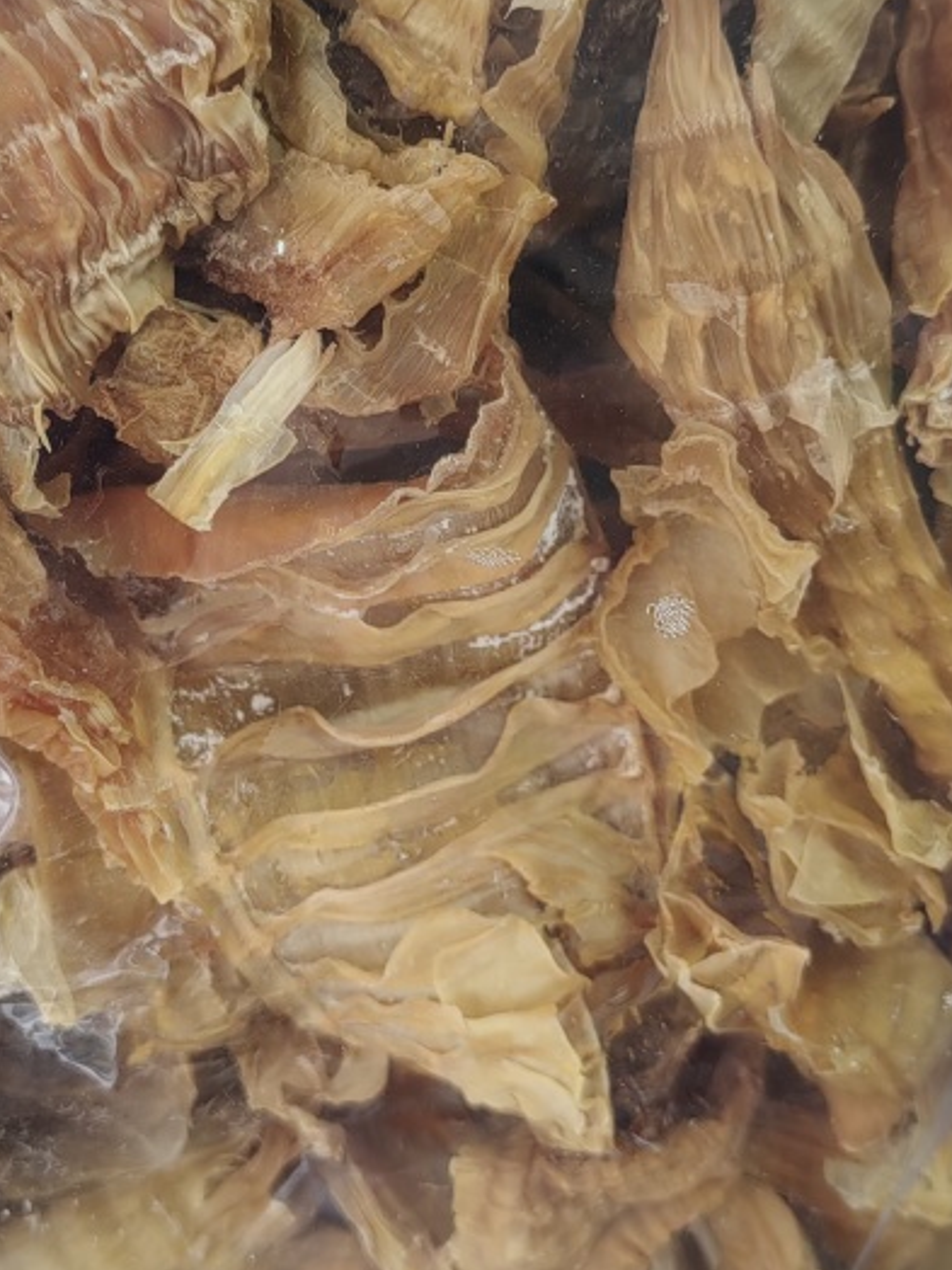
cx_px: 417
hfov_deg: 26.5
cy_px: 488
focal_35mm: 55
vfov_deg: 34.8
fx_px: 2017
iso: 125
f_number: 1.9
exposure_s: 1/100
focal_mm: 5.52
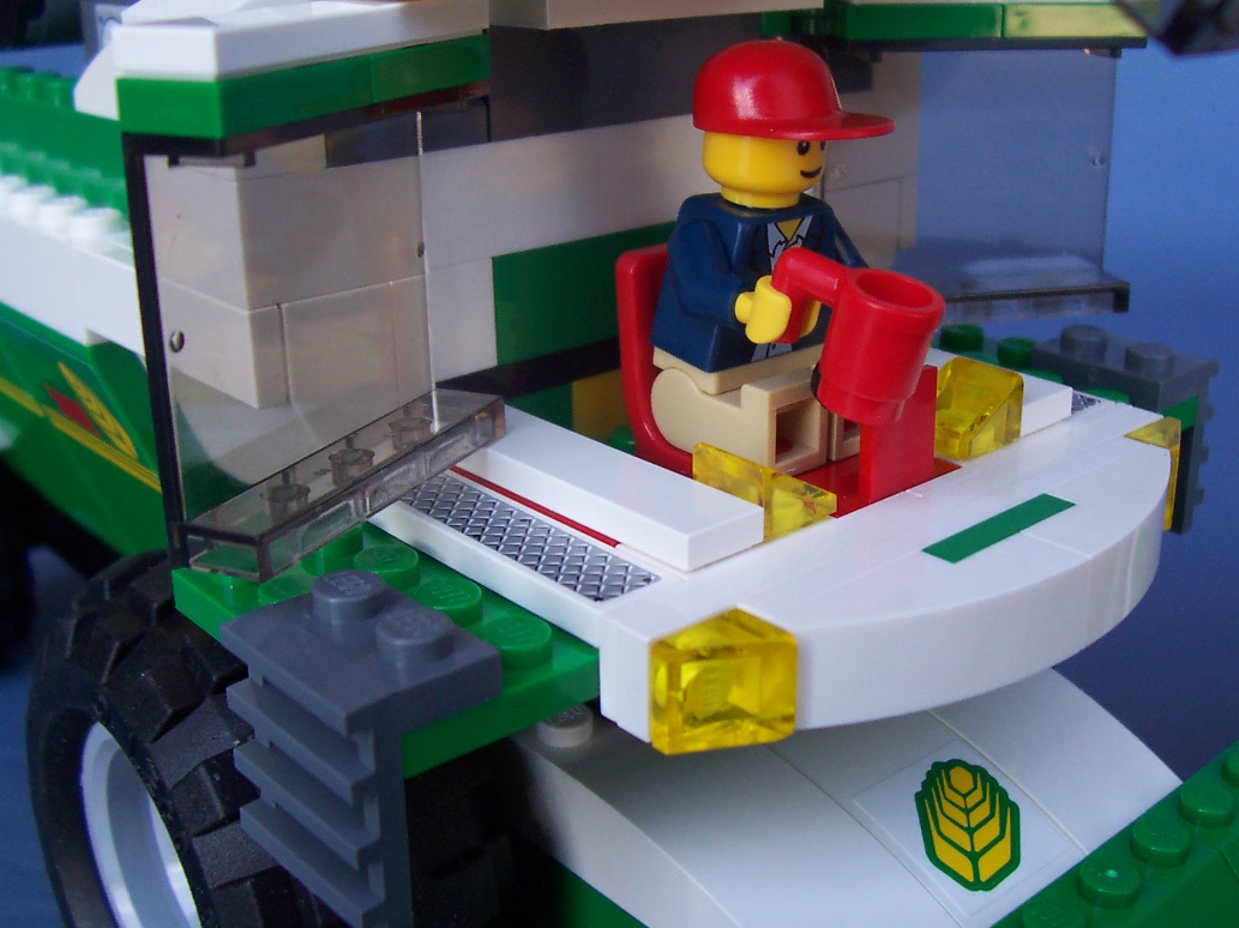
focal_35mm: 43
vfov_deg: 33.6
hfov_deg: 43.7
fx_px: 1539
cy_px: 450
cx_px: 711
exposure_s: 1/180
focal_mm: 5.6
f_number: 2.8
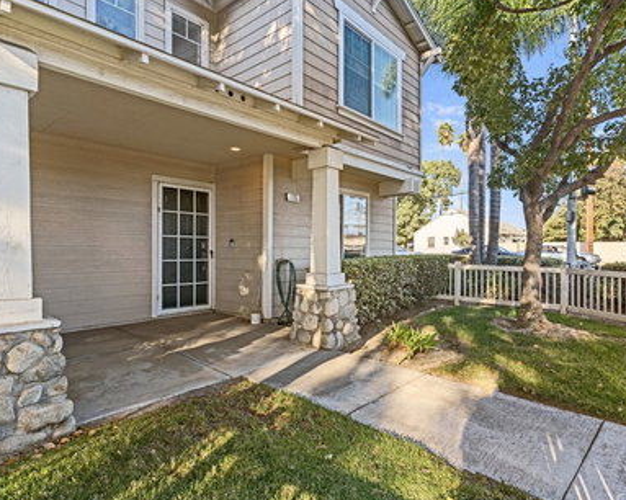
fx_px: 370
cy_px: 250
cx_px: 342
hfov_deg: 80.2
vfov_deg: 68.1
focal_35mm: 20
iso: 320
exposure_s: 1/40
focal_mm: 17
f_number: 7.1
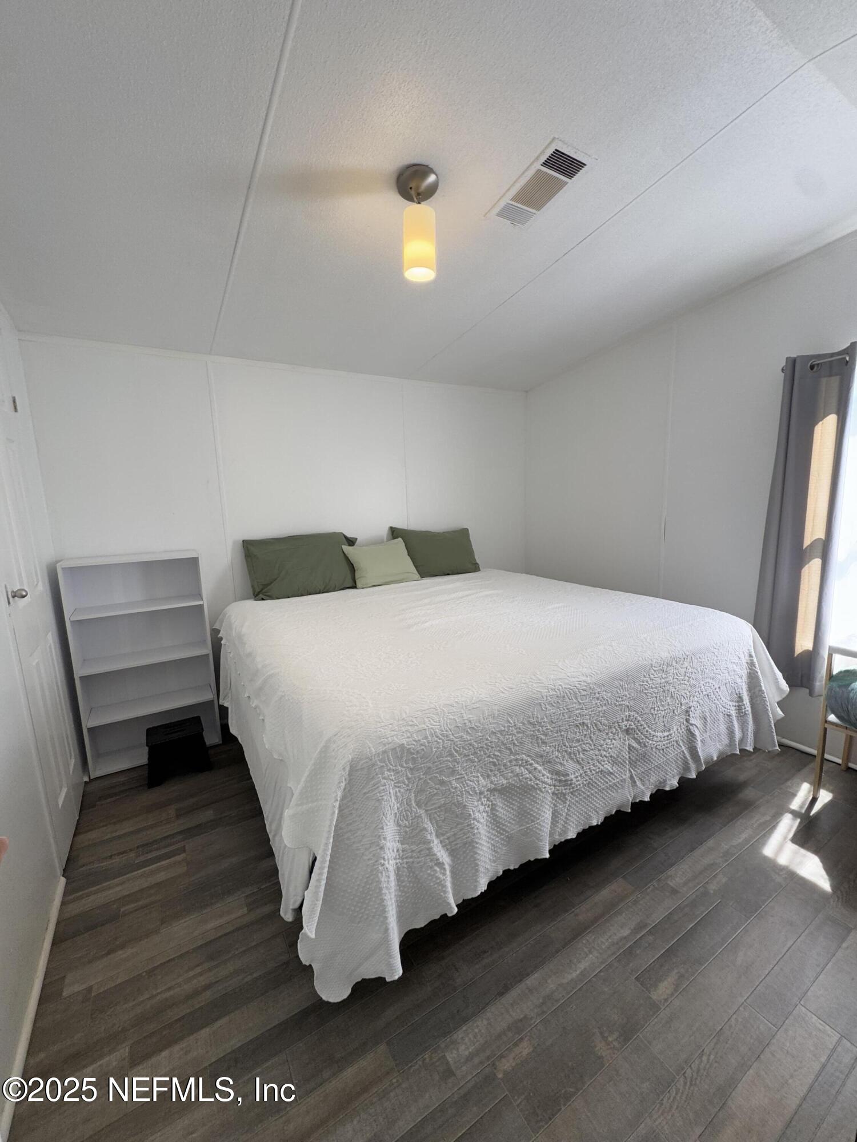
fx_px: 462
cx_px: 428
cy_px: 571
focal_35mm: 14
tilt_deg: -8.9
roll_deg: +2.0
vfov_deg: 102.1
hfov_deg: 85.7
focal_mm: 2.22
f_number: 2.2
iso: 50
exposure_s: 1/99
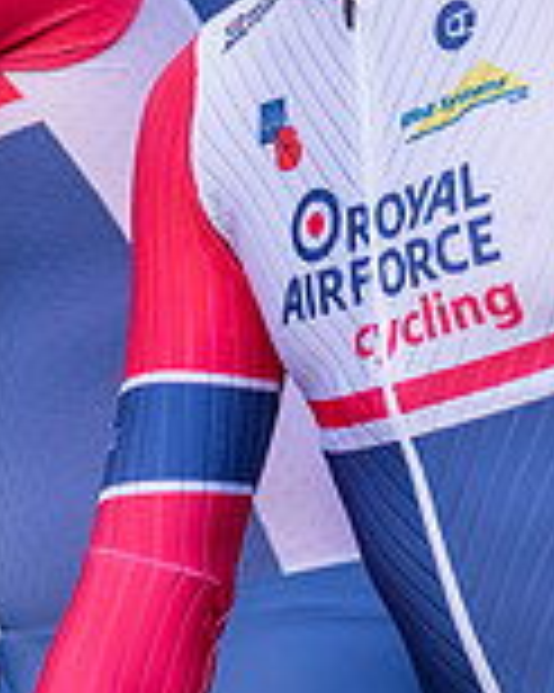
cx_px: 153
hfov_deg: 5.5
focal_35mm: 280
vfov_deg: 6.8
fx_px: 5744
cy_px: -210
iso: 200
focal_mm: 62
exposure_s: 1/640
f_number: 3.2
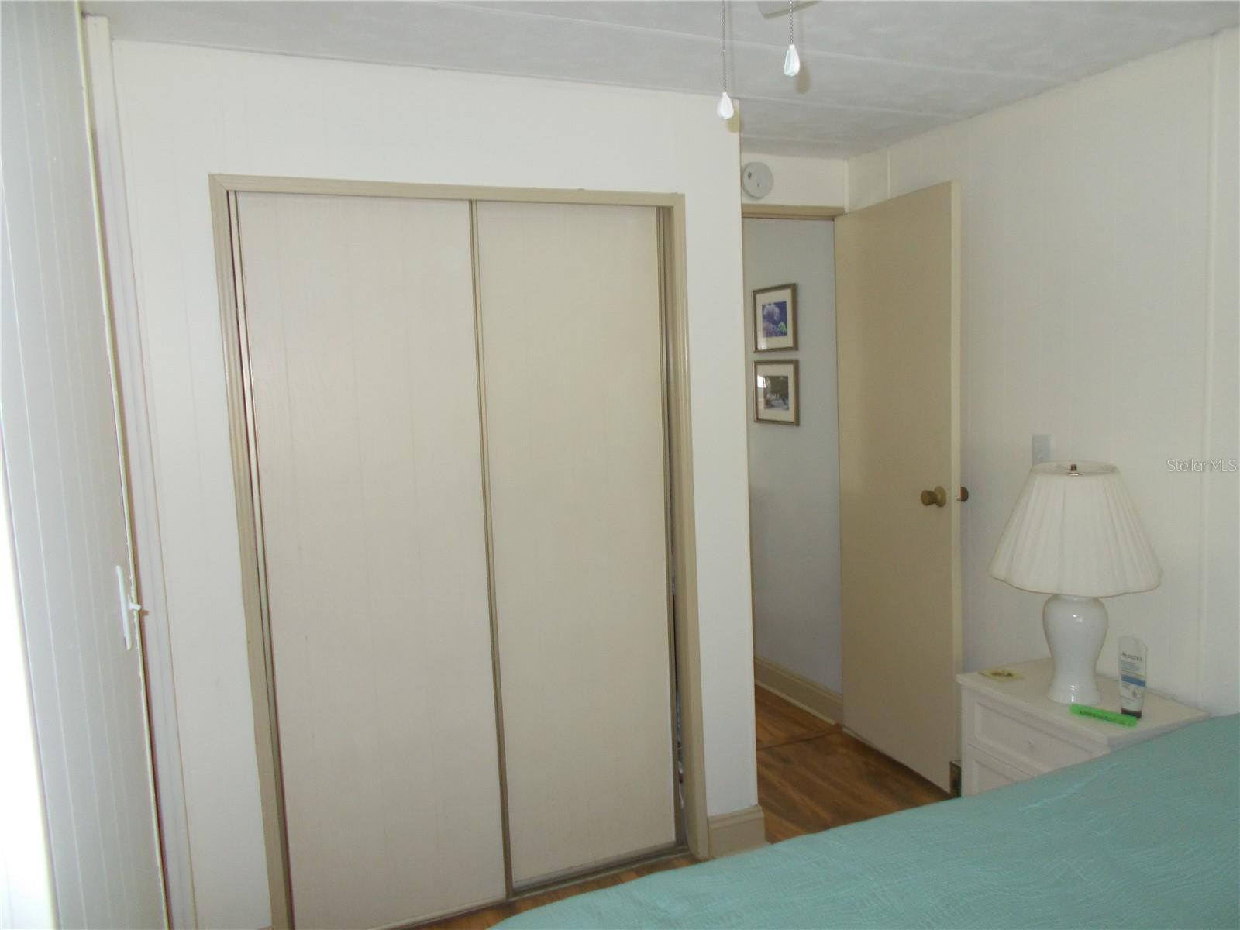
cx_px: 620
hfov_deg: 67.3
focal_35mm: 26
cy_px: 465
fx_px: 931
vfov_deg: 53.1
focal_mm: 4.6
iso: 200
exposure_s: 1/25
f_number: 3.2
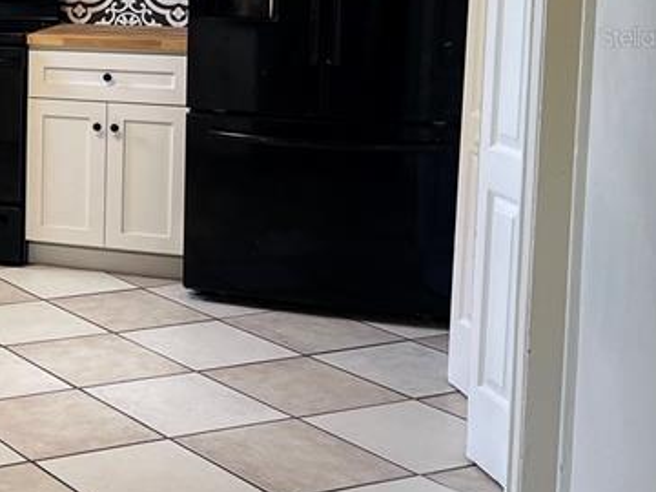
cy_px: 36
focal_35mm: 74
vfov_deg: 19.5
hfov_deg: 23.1
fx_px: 1402
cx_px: -222
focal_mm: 5.1
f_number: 1.6
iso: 125
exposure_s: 1/120
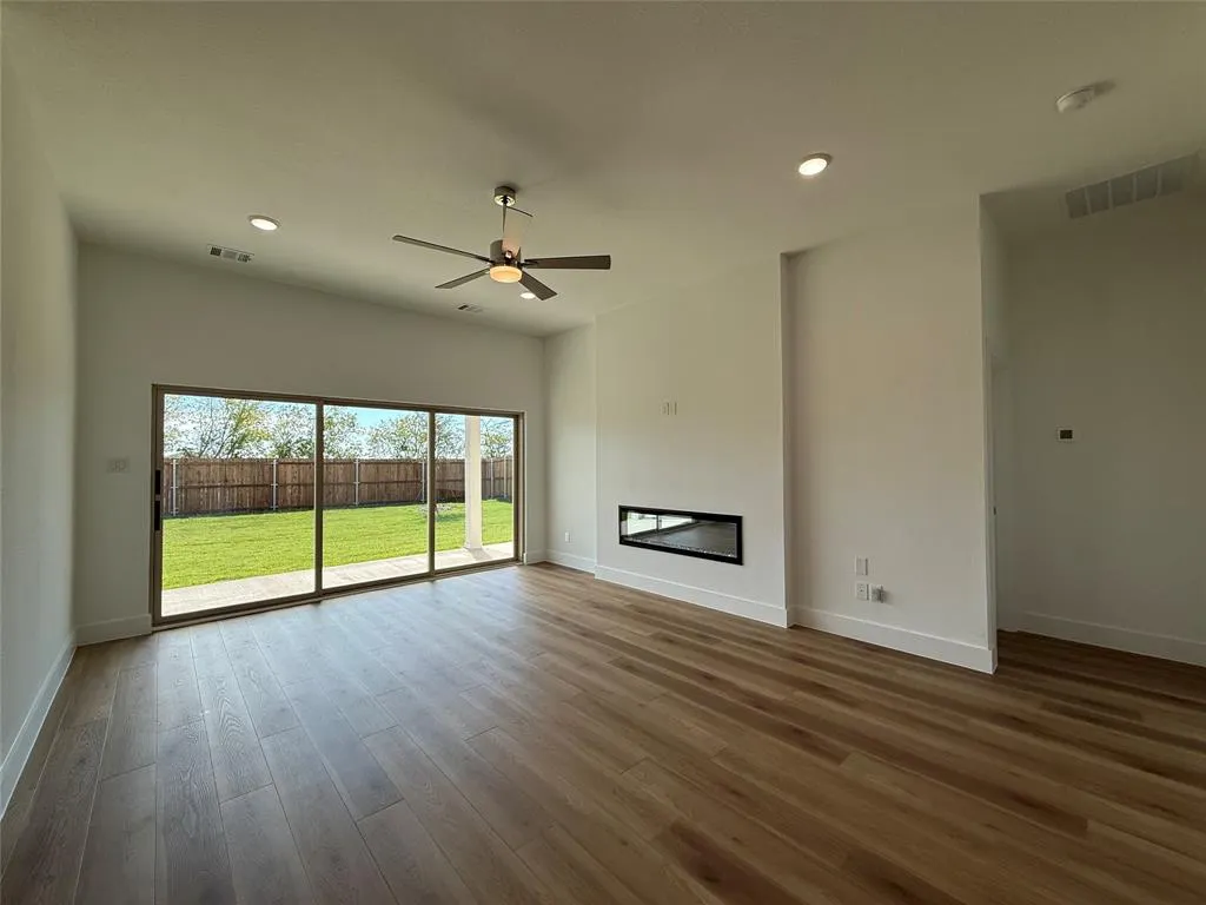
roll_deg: +0.3
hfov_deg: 102.1
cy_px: 452
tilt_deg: +1.2
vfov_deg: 85.7
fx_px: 488
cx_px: 603
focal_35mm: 14
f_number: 2.2
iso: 64
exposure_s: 1/400
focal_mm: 2.22
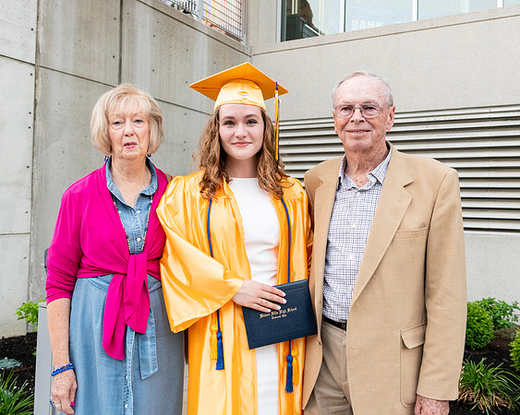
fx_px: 527
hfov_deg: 52.5
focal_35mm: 34
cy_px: 199
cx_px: 262
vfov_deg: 43.0
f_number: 4
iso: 2000
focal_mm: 28
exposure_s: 1/100
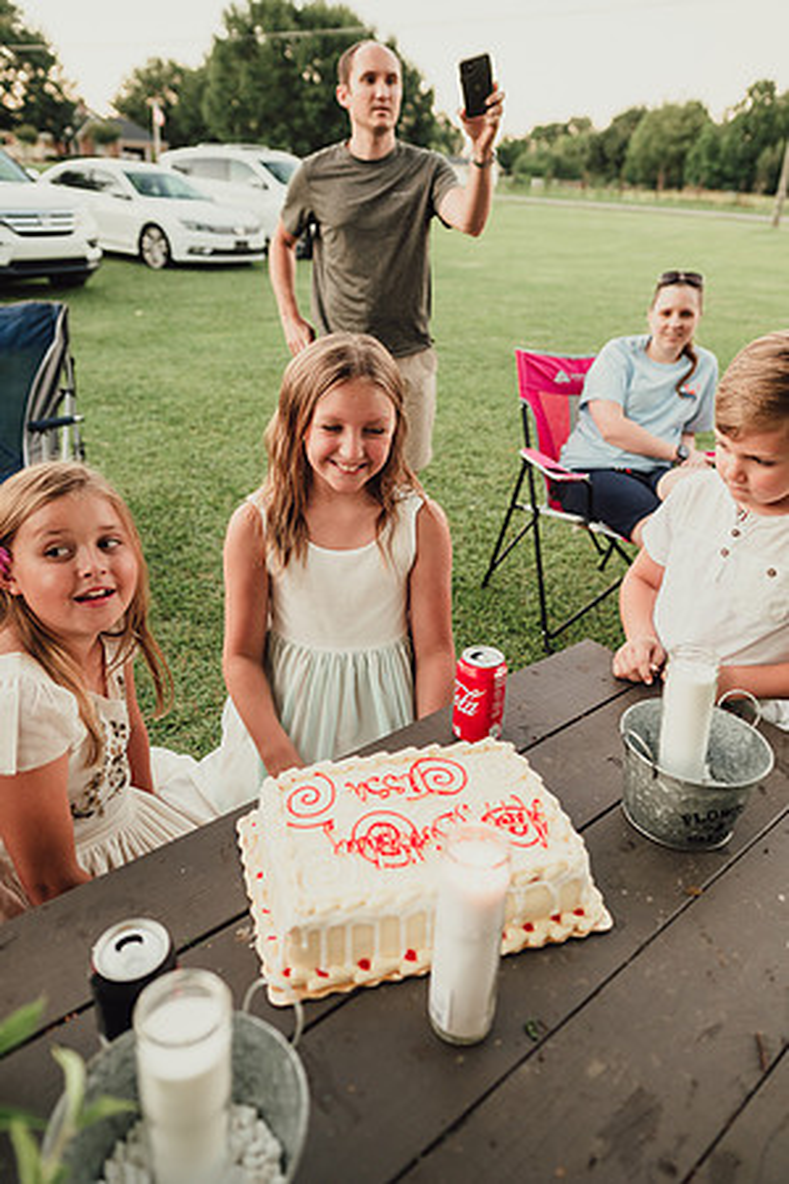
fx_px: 789
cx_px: 394
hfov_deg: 53.1
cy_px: 592
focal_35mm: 24
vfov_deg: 73.7
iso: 320
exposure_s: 1/100
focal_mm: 24
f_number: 2.8
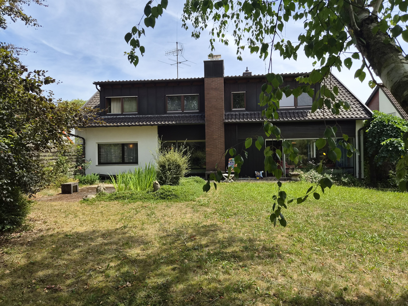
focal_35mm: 23
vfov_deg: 58.9
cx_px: 204
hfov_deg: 73.9
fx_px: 271
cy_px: 153
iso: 80
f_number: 1.8
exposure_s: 1/3288
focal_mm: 5.4
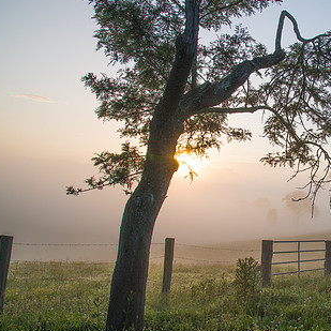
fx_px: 422
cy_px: 171
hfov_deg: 40.1
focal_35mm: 39
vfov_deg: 42.8
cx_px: 289
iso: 125
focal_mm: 24
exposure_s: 1/160
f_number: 8
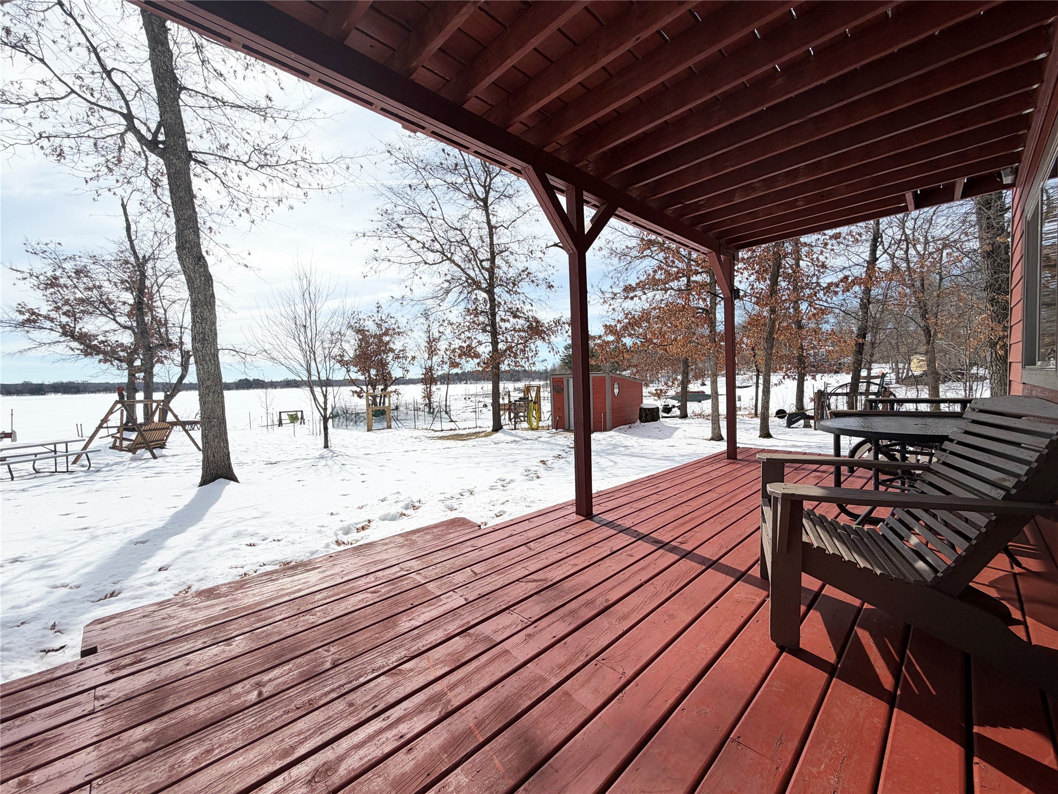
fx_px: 428
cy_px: 397
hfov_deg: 102.1
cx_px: 529
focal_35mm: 14
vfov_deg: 85.7
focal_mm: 2.22
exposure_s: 1/1848
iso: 20
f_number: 2.2
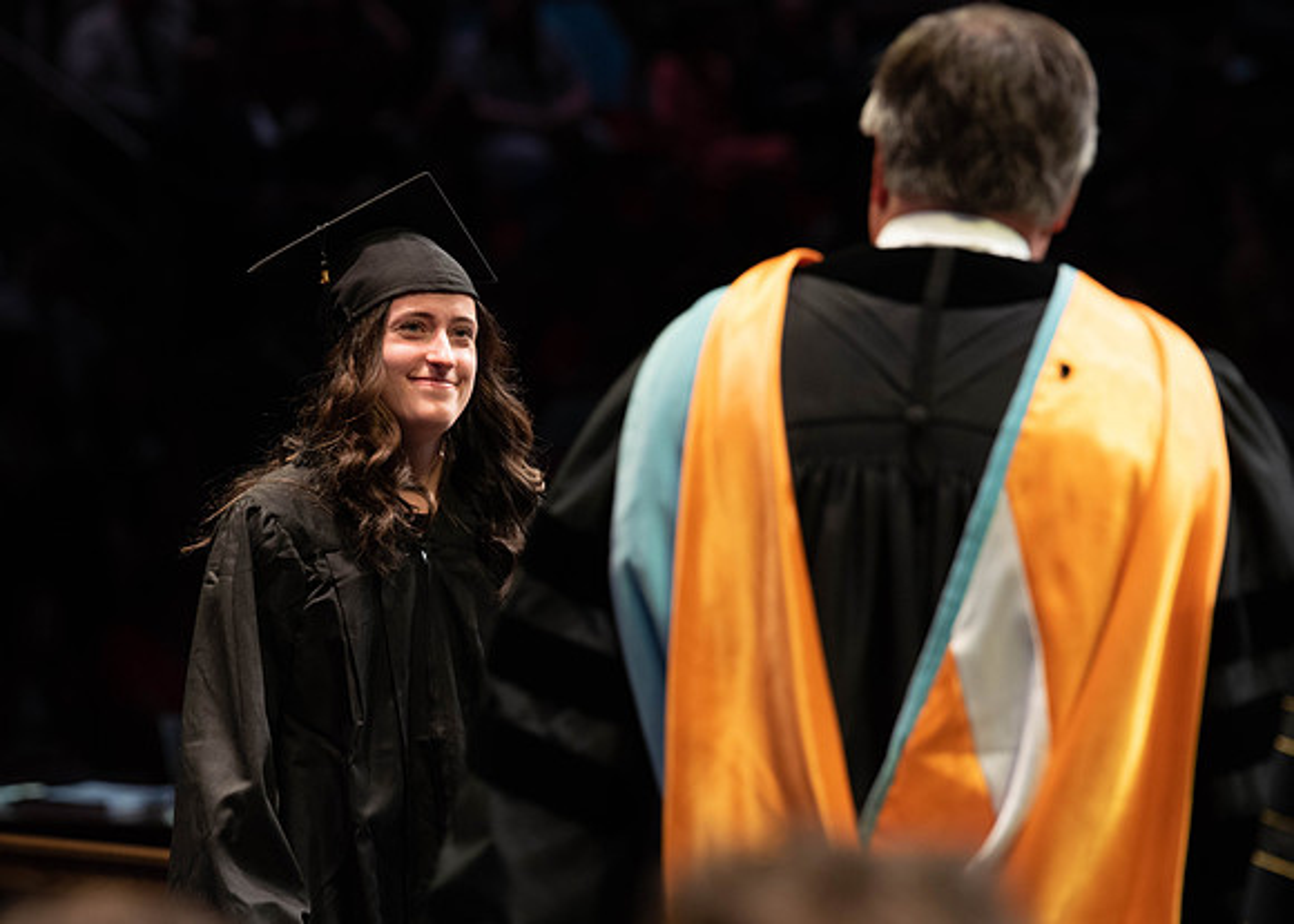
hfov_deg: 9.8
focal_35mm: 206
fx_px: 7576
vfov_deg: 7.0
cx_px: 606
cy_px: 462
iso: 1600
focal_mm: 190
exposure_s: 1/320
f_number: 4.5
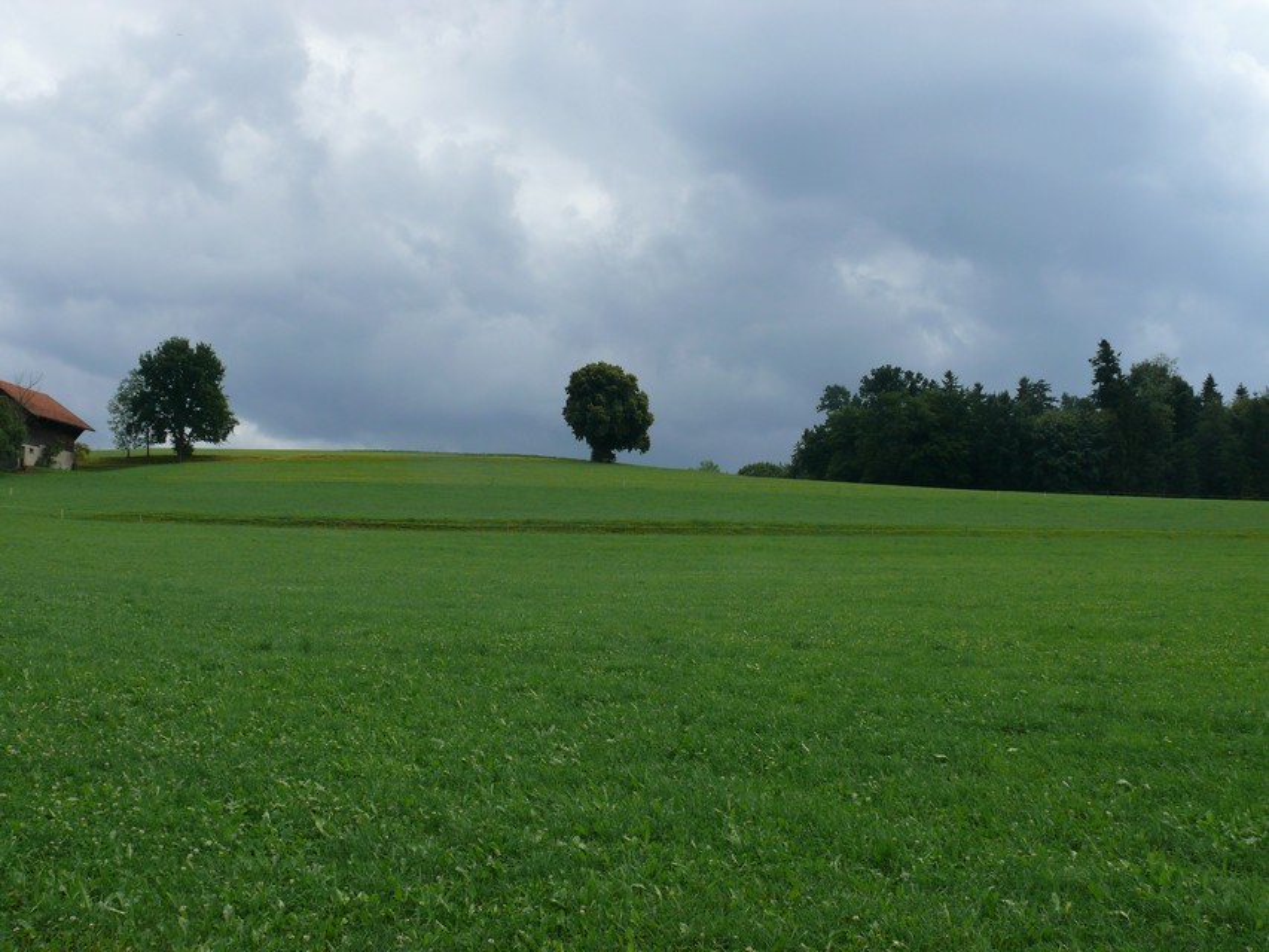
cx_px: 634
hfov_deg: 52.6
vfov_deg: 40.7
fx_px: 1283
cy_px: 476
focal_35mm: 35
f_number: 6.3
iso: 100
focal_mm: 7.4
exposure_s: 1/400
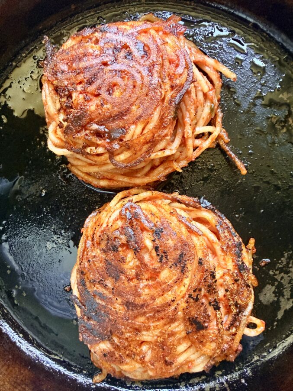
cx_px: 146
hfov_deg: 56.8
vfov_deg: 71.6
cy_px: 196
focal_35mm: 24
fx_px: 271
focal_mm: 2.22
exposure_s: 1/60
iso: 500
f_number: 2.2
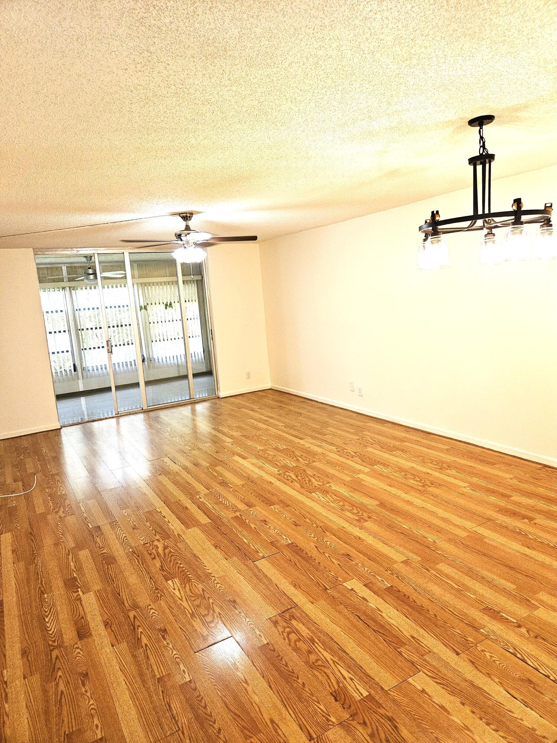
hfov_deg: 58.9
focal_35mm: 23
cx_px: 278
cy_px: 372
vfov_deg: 73.9
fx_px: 493
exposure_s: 1/60
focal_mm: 5.4
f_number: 1.8
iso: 80
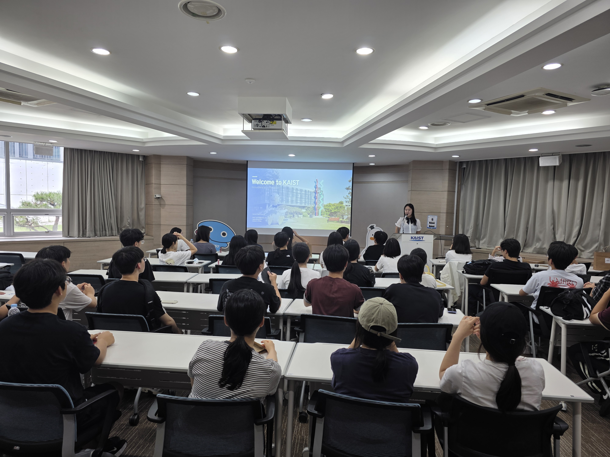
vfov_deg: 58.9
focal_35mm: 23
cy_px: 228
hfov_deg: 73.9
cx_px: 305
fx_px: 405
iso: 64
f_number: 1.7
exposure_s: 1/120
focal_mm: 6.3
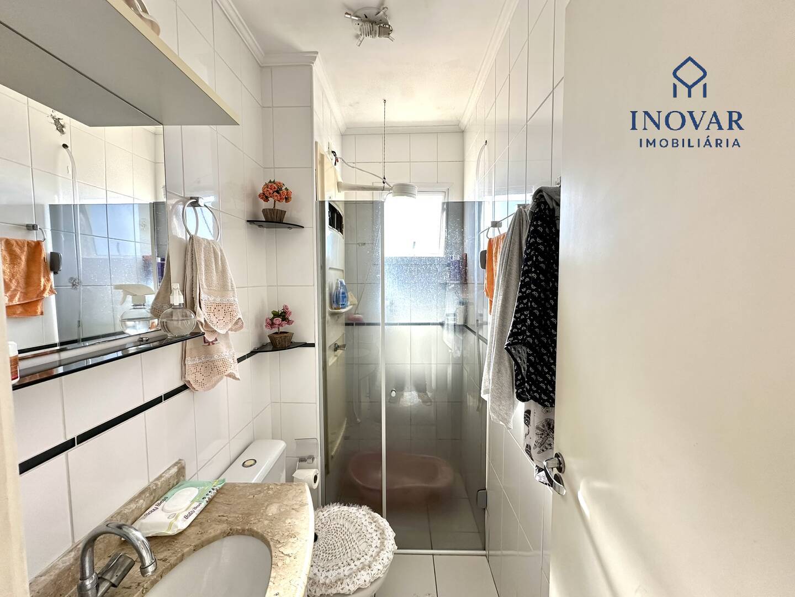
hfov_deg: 102.1
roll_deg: -0.1
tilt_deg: -3.8
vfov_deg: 85.7
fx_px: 322
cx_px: 398
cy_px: 298
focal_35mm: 14
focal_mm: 2.22
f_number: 2.2
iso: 125
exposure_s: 1/99
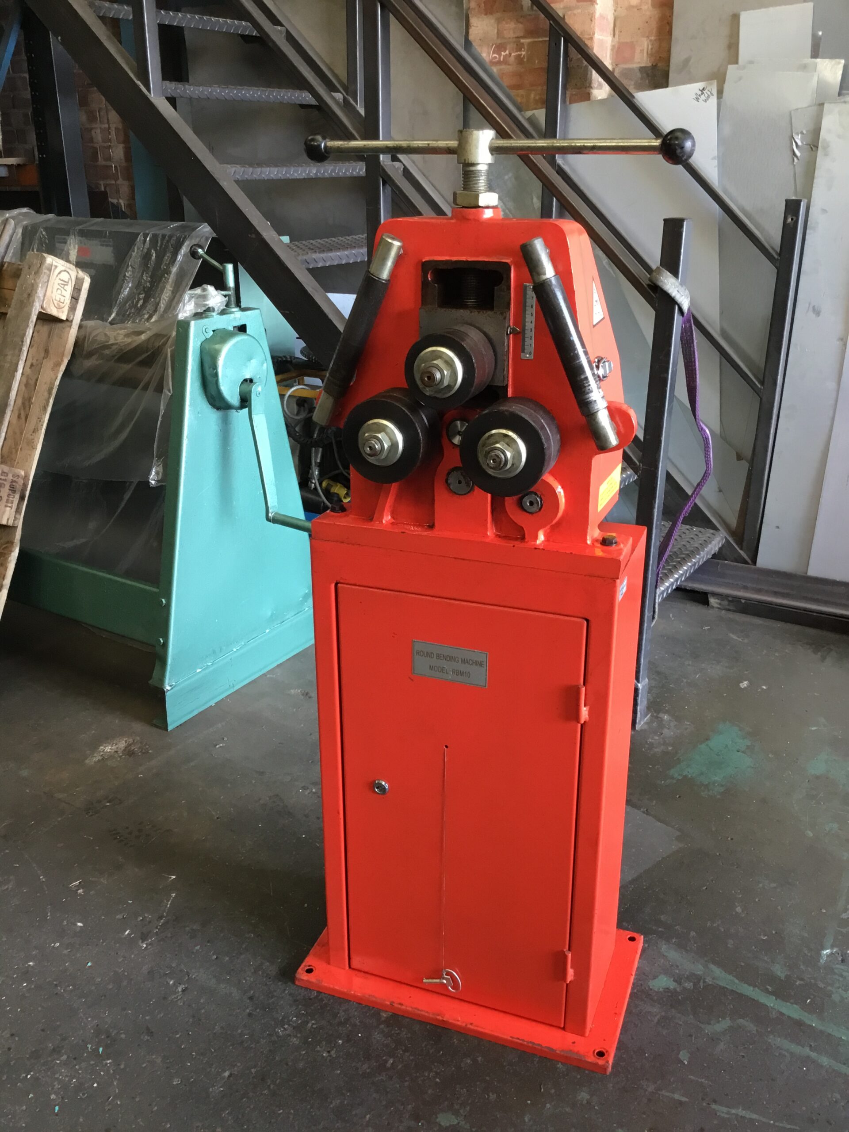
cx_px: 424
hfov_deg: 45.4
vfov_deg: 58.4
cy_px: 566
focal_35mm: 31
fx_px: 1014
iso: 80
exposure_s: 1/33
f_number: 2.4
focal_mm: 3.3
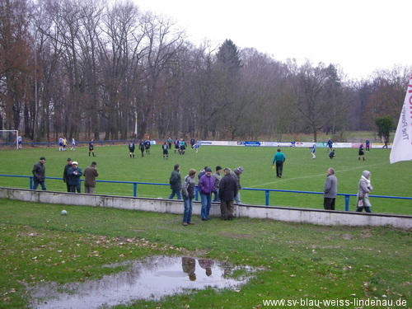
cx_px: 206
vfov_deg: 26.6
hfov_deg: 34.9
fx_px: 655
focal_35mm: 55
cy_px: 154
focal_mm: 9.8
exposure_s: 1/40
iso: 125
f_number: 3.7
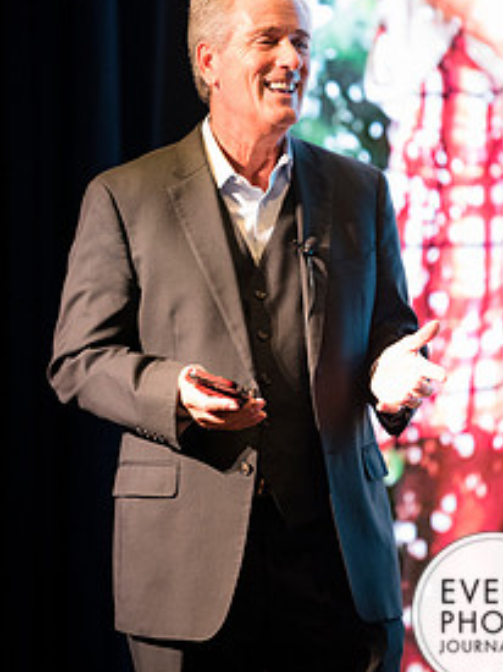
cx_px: 288
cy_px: 222
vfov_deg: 6.3
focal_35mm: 315
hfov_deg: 4.7
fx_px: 6108
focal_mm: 200
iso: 3600
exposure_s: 1/125
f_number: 2.8
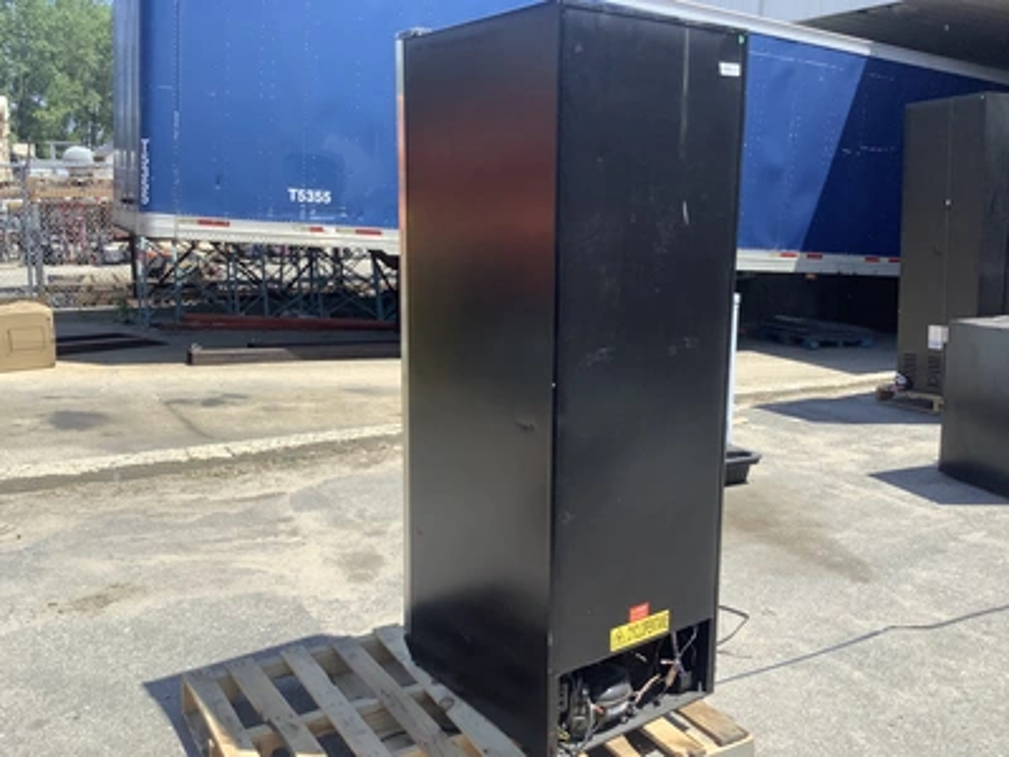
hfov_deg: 58.4
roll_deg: -1.4
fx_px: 904
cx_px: 504
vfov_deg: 45.4
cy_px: 378
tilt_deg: -10.6
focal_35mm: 31
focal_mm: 3.3
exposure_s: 1/754
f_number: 2.4
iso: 25
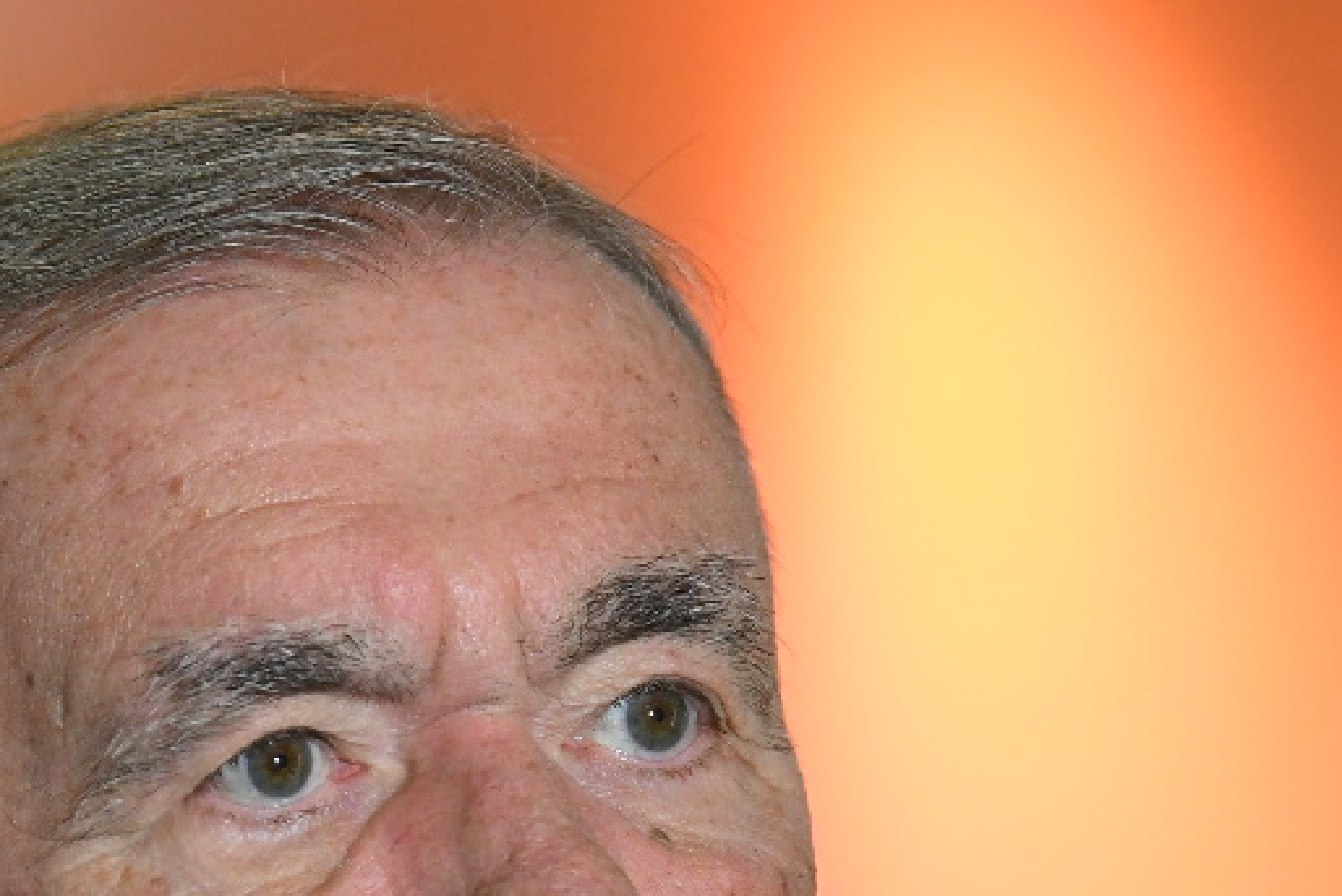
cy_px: 1162
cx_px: 465
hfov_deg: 5.5
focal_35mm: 378
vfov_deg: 3.6
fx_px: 14094
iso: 3200
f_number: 4
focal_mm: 120
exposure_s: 1/160
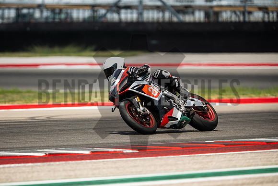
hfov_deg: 4.9
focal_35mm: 420
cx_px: 139
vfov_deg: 3.3
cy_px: 93
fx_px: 3244
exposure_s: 1/1250
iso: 160
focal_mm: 280
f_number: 2.8
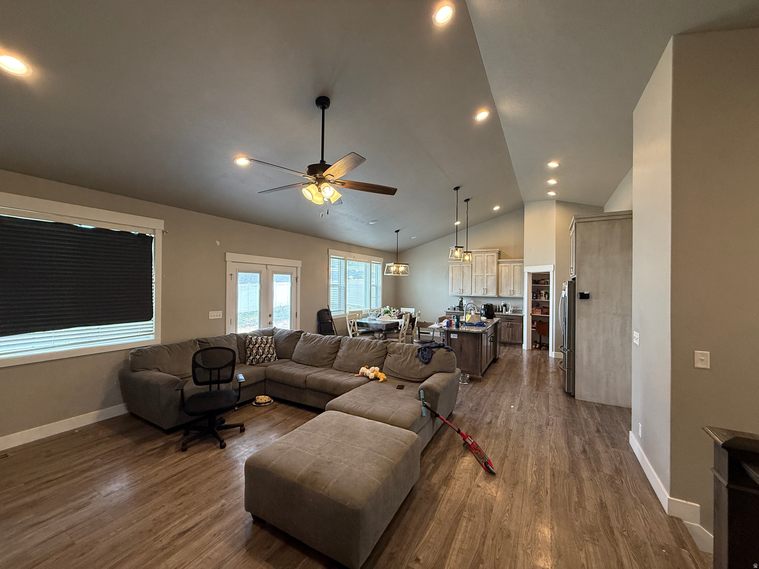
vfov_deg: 85.7
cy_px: 284
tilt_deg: -0.1
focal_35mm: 14
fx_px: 307
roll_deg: -1.5
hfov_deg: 102.1
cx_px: 380
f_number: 2.2
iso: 320
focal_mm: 2.22
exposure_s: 1/120
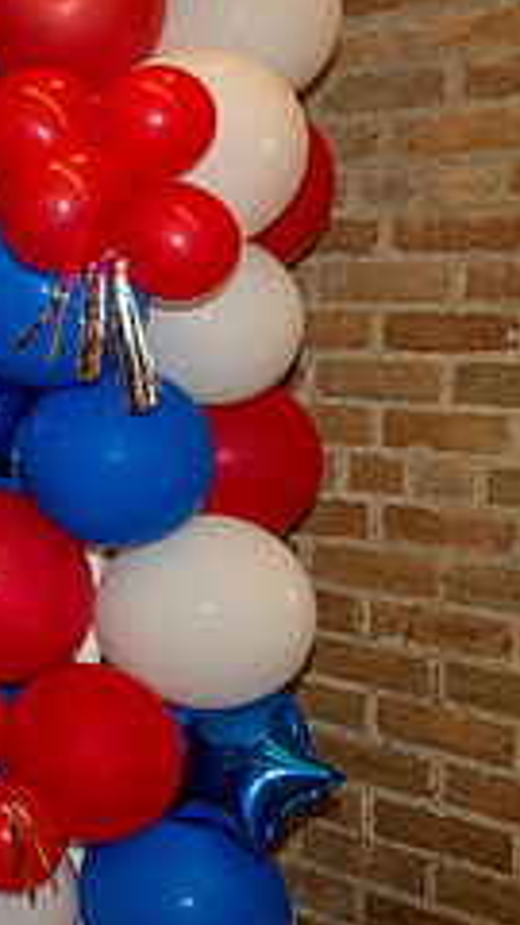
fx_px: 1863
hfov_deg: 13.6
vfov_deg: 27.8
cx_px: -508
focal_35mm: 76
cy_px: 389
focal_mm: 30
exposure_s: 1/160
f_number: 5
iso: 2000
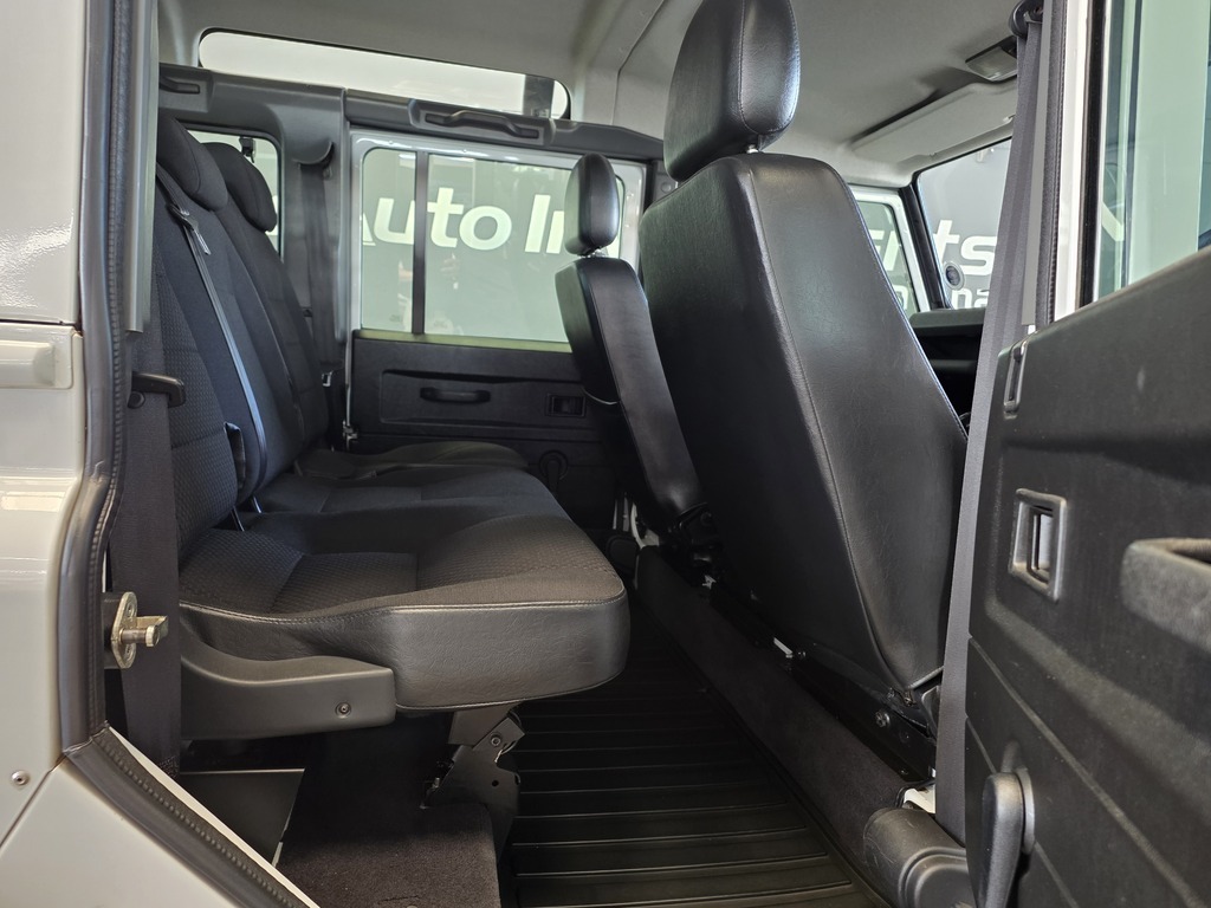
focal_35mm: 23
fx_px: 805
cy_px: 454
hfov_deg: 73.9
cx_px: 606
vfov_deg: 58.9
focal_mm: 6.25
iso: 400
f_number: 1.7
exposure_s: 1/100
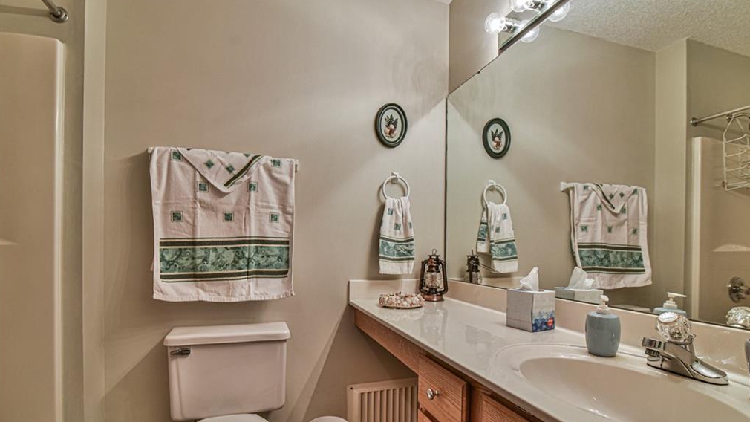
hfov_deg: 95.9
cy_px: 243
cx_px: 377
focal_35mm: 17
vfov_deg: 63.6
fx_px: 338
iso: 1600
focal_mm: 16
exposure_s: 1/125
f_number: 5.6
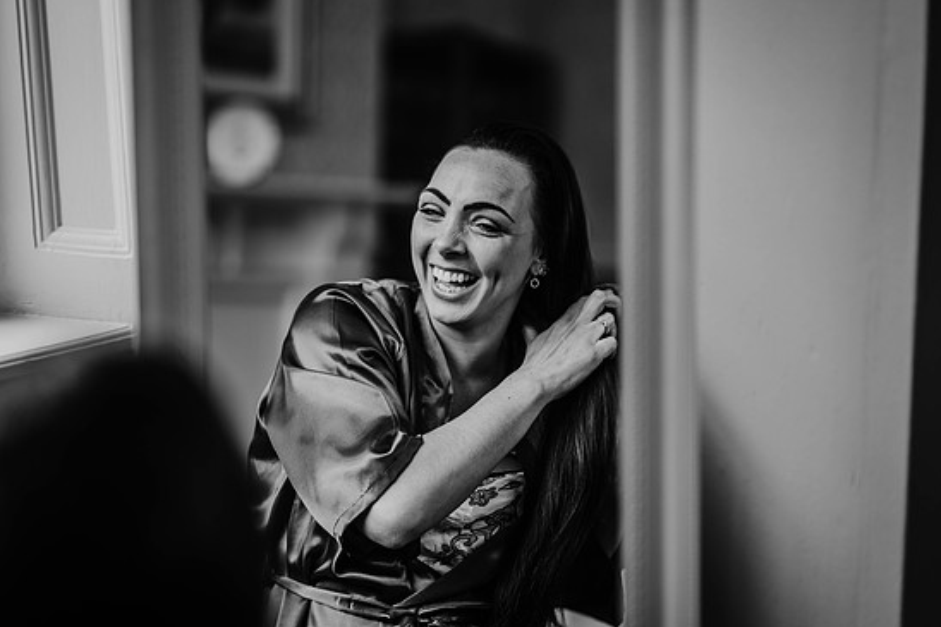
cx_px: 470
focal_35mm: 90
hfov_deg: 22.6
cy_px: 323
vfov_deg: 15.2
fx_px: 2352
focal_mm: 85
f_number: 1.8
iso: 320
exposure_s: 1/125
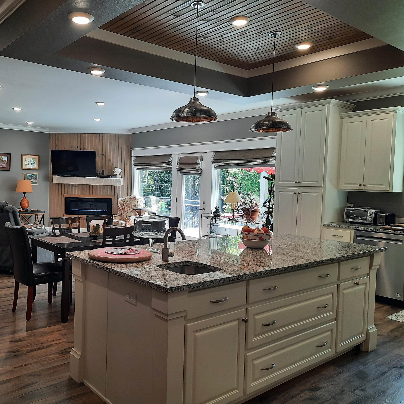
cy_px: 203
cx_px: 143
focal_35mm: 30
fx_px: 396
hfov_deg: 53.2
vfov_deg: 54.0
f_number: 2
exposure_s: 1/60
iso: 80
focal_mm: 4.6
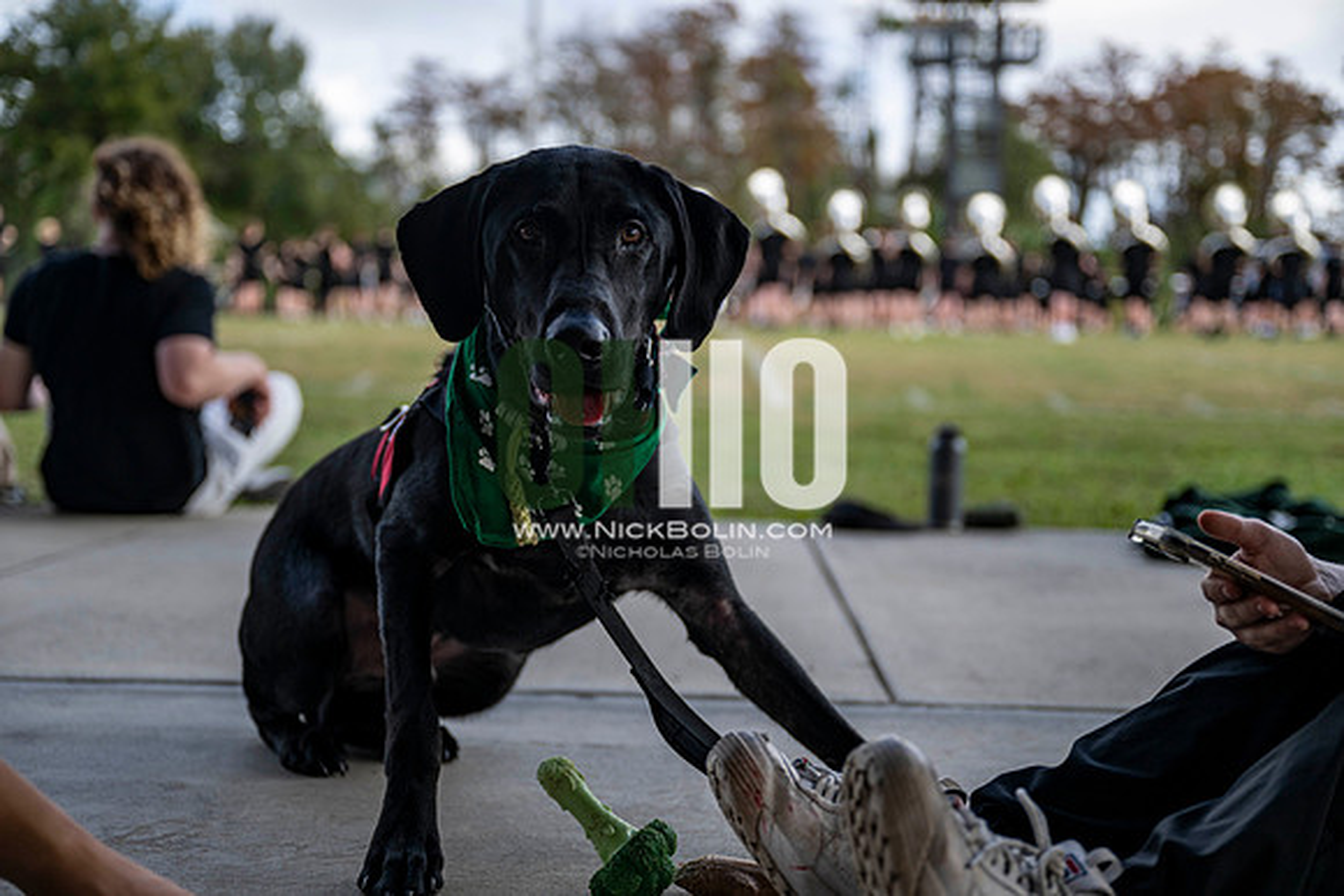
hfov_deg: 40.3
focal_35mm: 49
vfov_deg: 27.5
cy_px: 448
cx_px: 672
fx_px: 1830
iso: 125
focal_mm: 49
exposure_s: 1/1250
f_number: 2.8
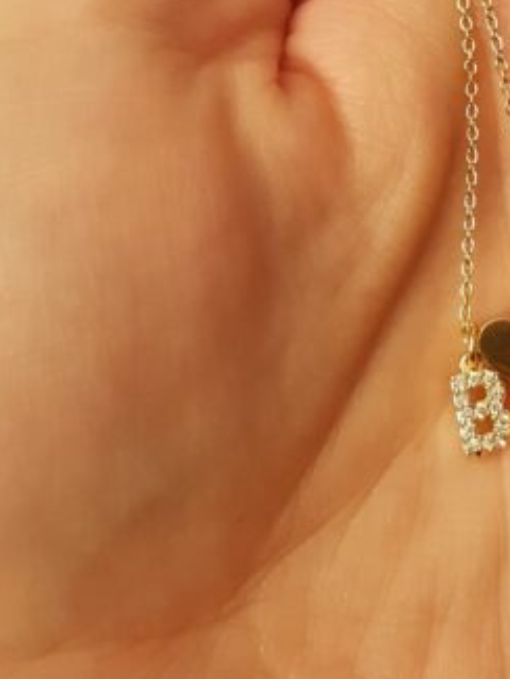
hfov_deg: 22.6
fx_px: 1256
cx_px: 405
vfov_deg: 29.2
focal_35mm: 64
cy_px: 88
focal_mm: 4.2
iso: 640
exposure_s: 1/50
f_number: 1.7
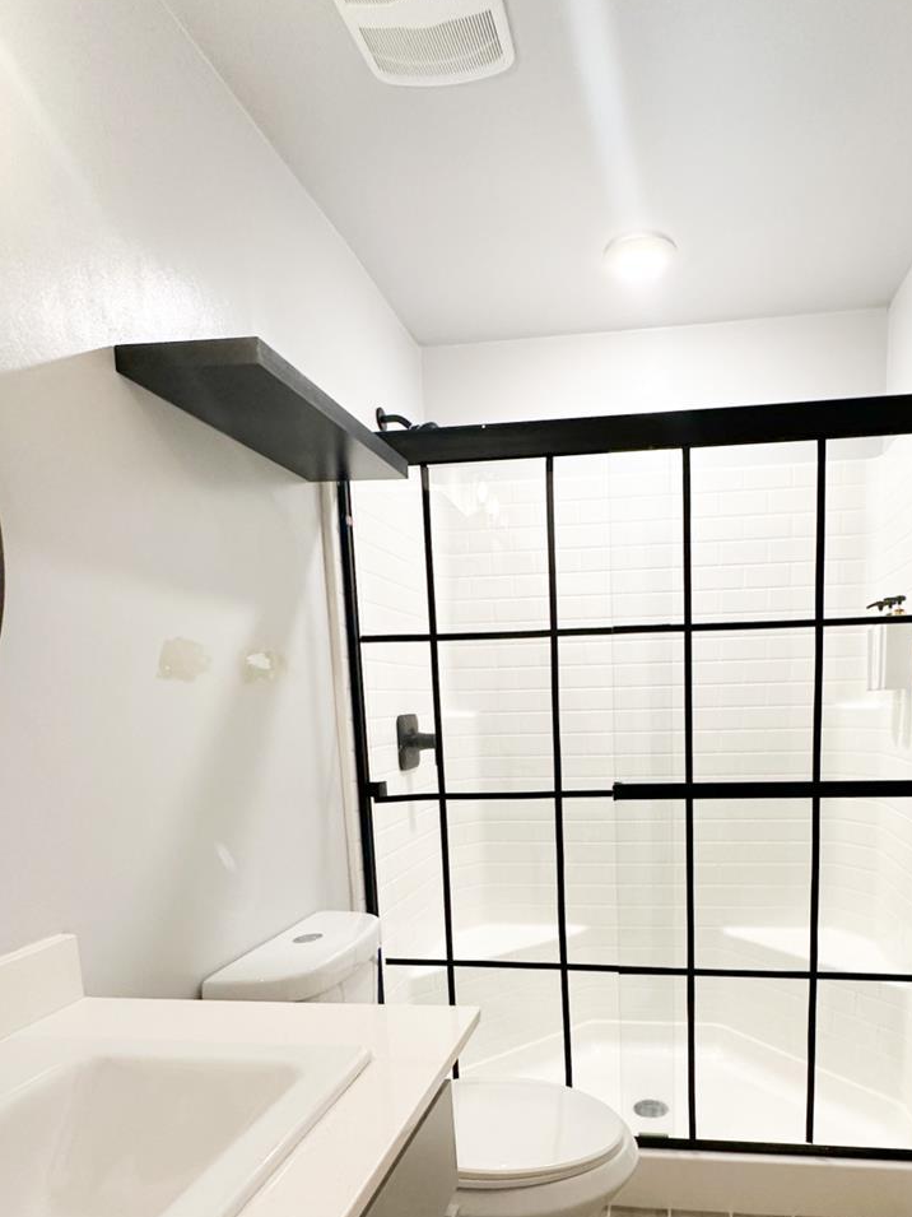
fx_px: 773
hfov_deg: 60.1
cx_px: 584
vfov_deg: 74.0
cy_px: 816
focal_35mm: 22
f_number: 2.2
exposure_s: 1/120
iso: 250
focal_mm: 2.22
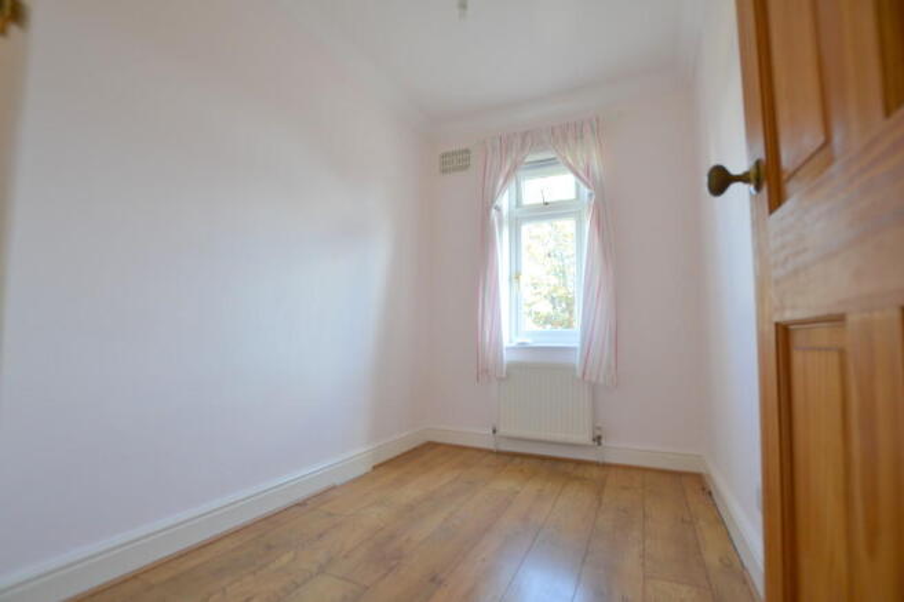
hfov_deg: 100.4
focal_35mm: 15
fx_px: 377
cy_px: 301
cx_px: 452
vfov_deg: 77.3
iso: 400
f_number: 4
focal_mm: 10
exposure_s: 1/60
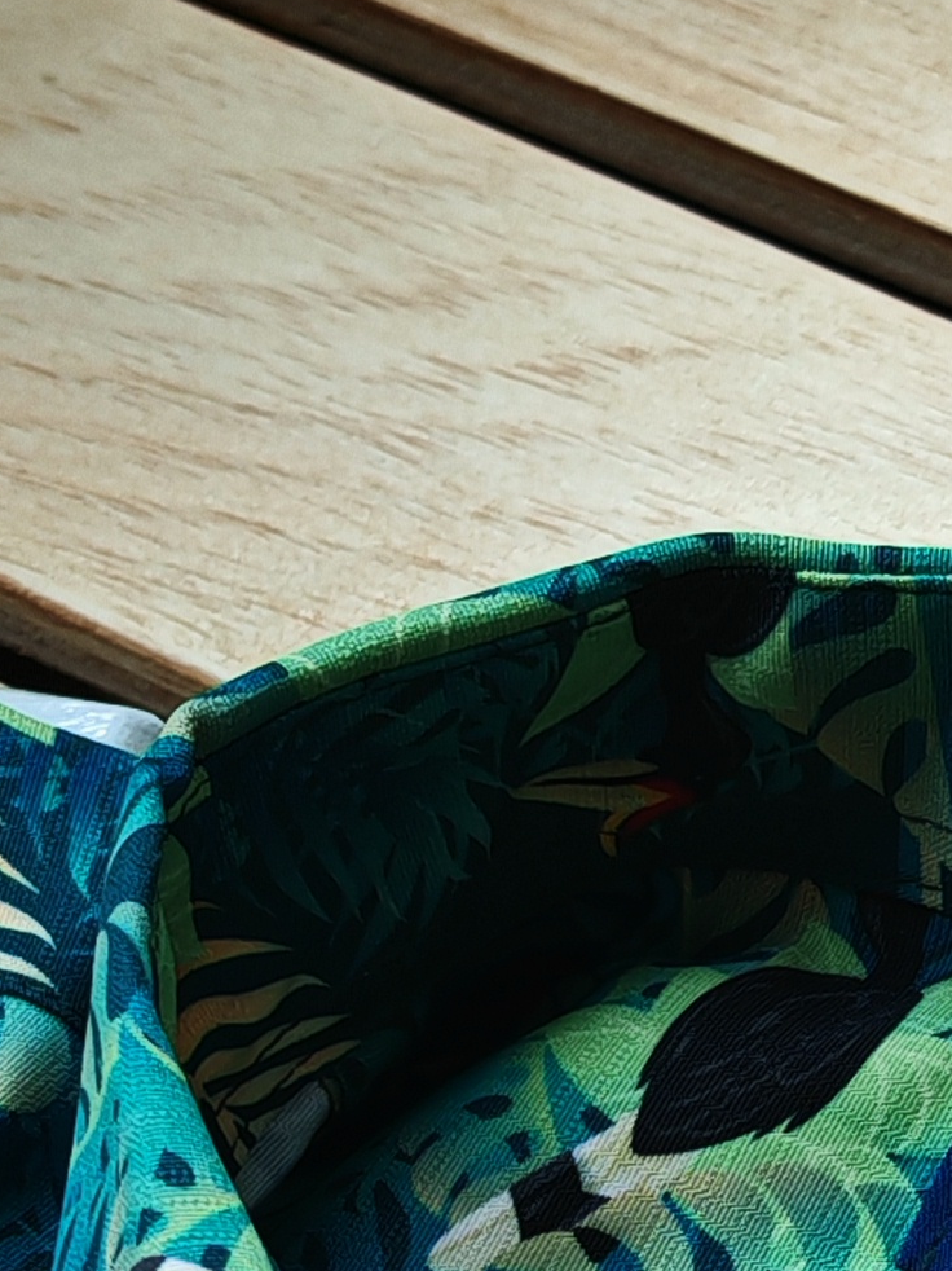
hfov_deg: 10.1
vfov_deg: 12.9
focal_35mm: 146
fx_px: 5356
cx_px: 955
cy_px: 1808
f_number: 2
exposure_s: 1/100
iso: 80
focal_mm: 6.83
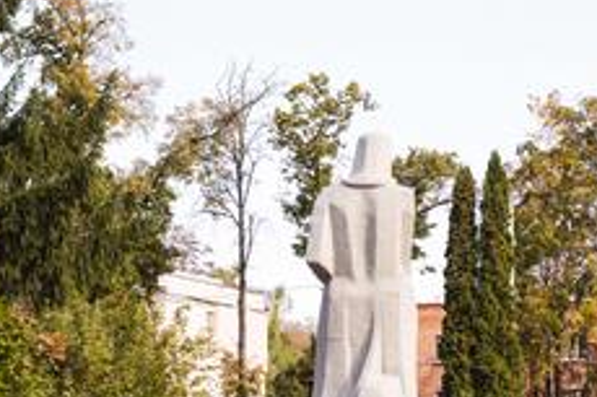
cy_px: 405
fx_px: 2562
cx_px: 488
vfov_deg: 8.8
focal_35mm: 155
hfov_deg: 13.2
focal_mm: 53.9
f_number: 4.5
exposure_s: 1/640
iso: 160
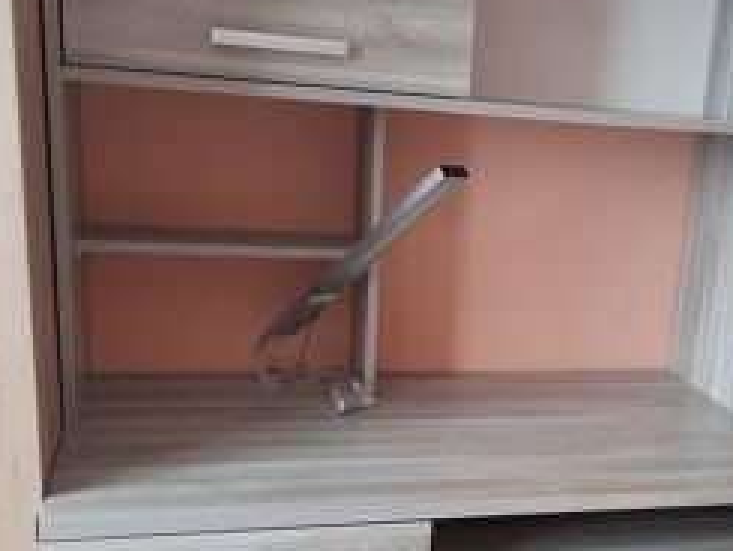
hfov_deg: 38.1
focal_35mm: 49
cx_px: 536
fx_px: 1038
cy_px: 395
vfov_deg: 29.4
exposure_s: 1/30
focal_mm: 4.6
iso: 400
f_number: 2
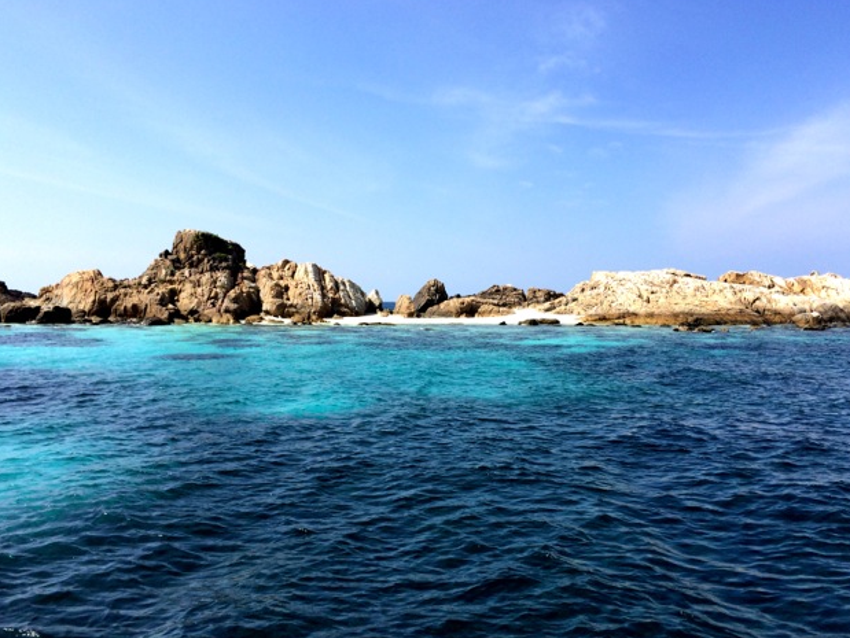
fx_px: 762
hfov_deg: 58.3
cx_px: 431
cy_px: 317
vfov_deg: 45.5
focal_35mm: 31
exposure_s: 1/2415
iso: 40
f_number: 2.2
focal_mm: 4.12
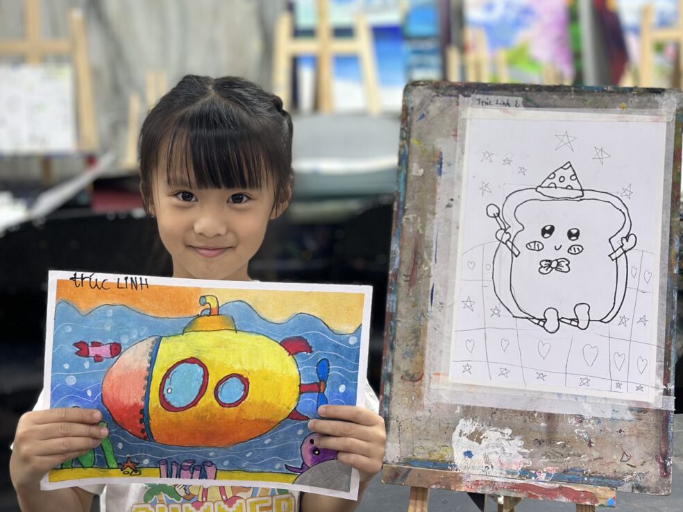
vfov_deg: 22.5
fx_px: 1282
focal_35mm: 65
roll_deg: +0.1
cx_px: 342
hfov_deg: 29.8
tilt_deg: -10.9
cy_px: 163
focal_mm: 6.86
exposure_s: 1/100
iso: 100
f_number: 1.78
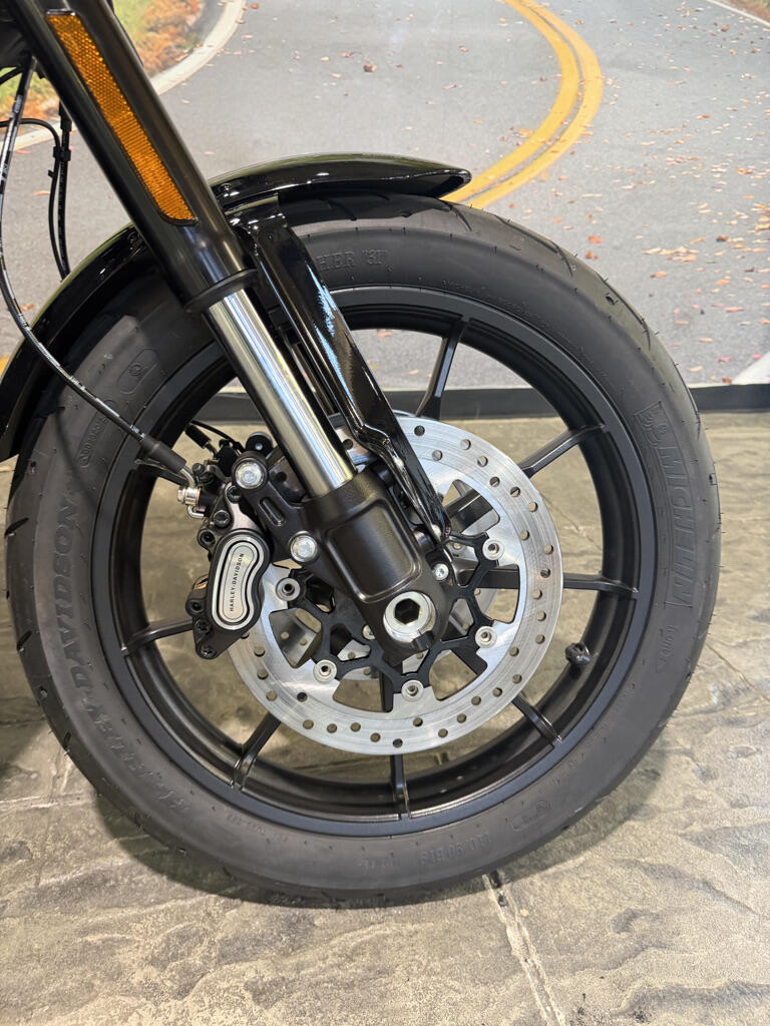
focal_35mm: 24
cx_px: 385
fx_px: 712
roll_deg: -2.0
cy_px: 513
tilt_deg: -22.9
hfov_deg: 56.8
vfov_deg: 71.6
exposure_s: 1/60
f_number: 1.78
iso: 250
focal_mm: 6.76
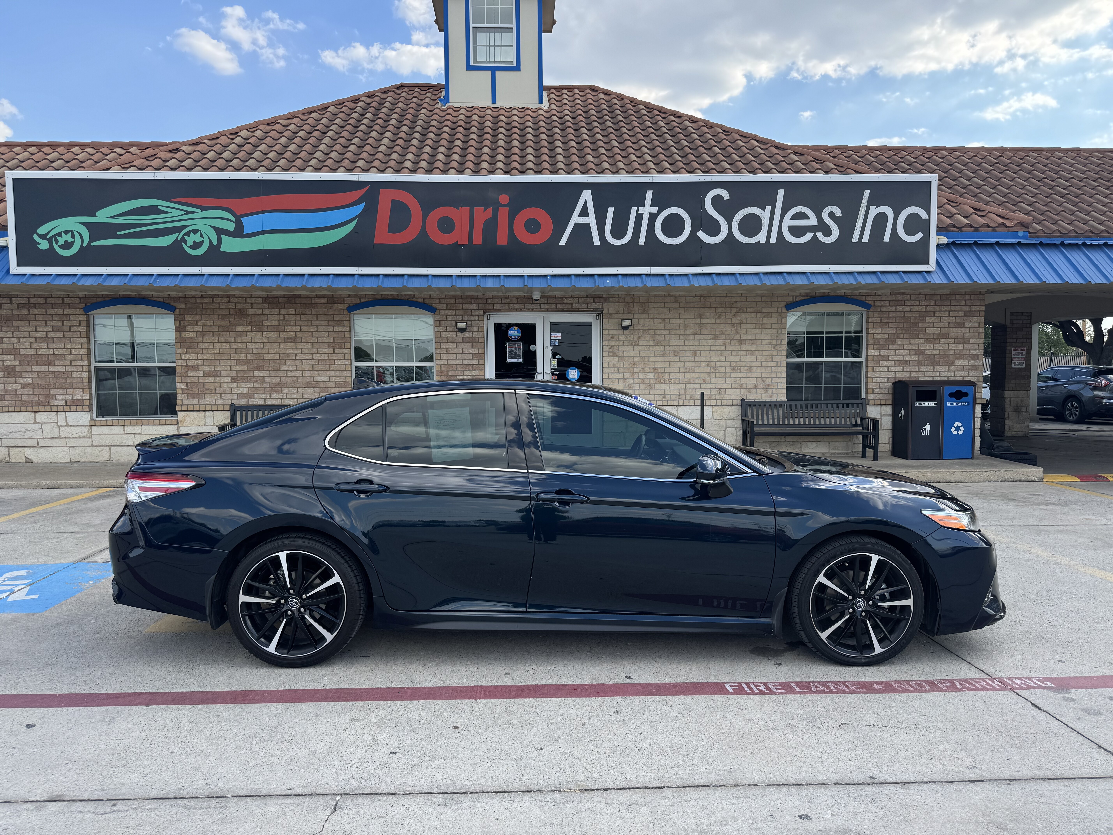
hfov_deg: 71.6
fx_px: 772
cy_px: 418
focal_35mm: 24
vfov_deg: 56.8
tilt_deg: -3.7
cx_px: 556
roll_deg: +0.2
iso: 80
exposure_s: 1/1131
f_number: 1.78
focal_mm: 6.76
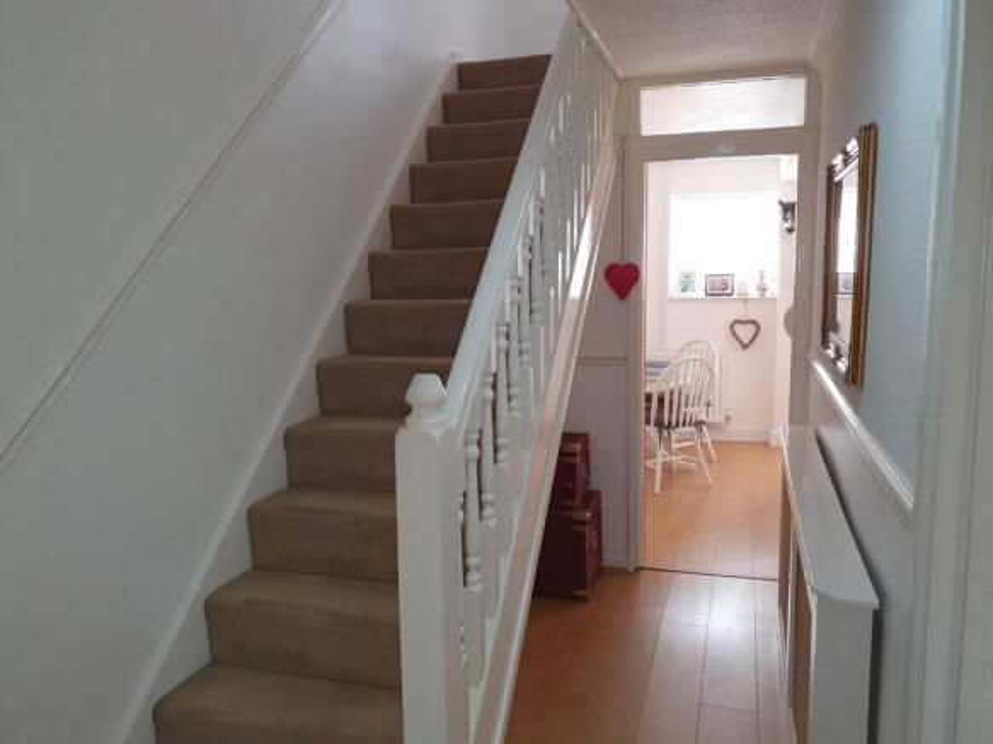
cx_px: 496
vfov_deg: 53.0
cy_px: 372
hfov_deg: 67.3
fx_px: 746
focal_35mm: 26
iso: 80
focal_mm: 4.32
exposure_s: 1/50
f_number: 2.4
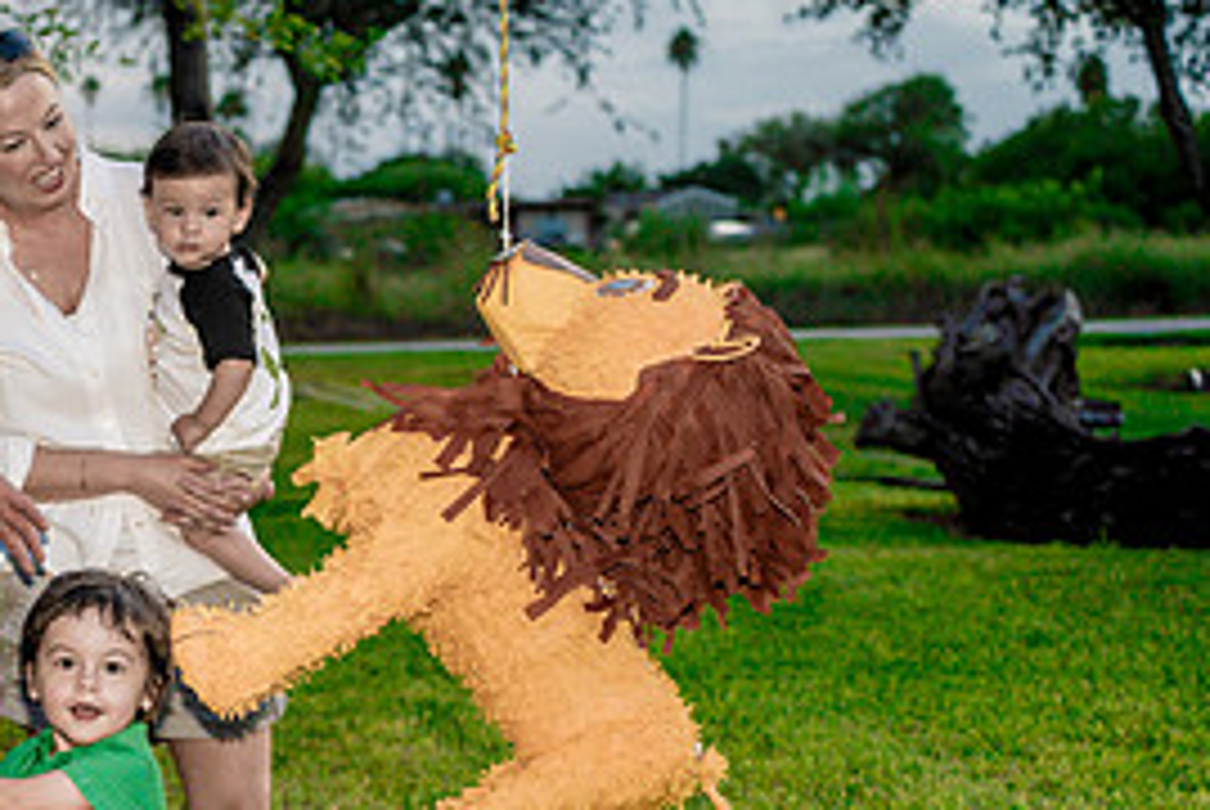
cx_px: 72
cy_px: 673
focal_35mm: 97
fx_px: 3264
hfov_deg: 20.5
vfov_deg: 14.0
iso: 1250
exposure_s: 1/250
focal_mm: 45
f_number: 3.2
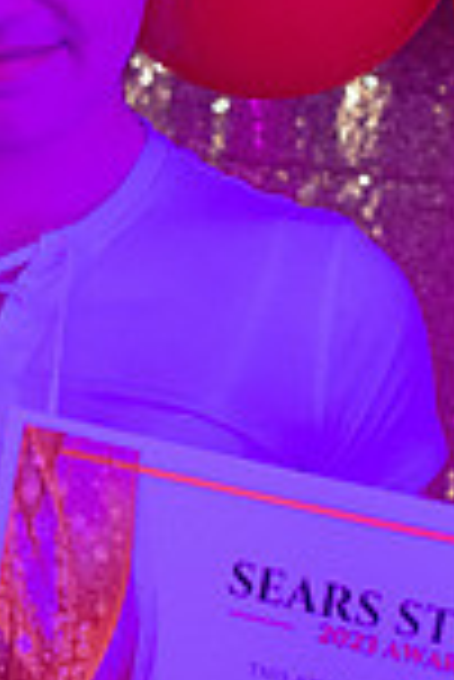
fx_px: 2812
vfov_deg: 13.7
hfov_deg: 9.2
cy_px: 122
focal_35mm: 149
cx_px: -13
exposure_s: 1/50
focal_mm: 50
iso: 5600
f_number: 3.5
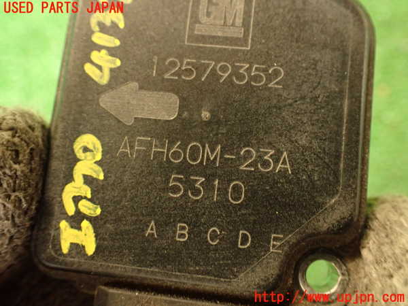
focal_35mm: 32
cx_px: 204
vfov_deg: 44.2
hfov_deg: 56.8
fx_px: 377
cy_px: 153
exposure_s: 1/30
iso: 640
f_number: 2.4
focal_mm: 5.79
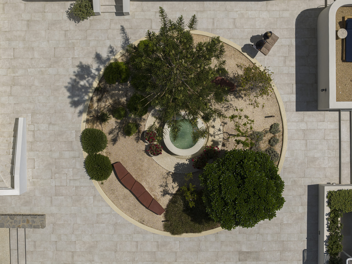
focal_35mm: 70
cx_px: 176
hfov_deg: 27.8
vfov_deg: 21.0
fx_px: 712
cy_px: 132
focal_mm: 19.35
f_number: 2.8
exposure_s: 1/3200
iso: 100
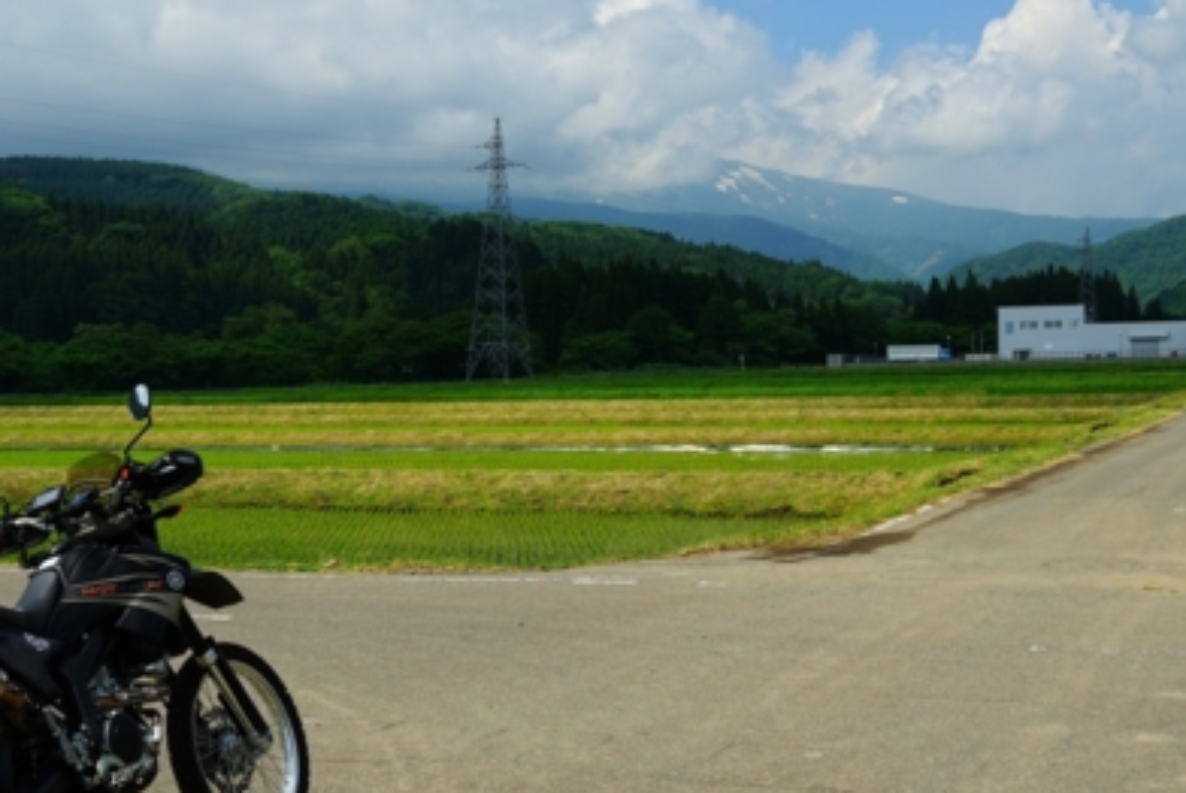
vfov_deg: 27.6
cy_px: 436
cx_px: 623
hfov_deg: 40.3
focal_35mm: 49
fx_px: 1615
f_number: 11
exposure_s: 1/125
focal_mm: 24
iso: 100
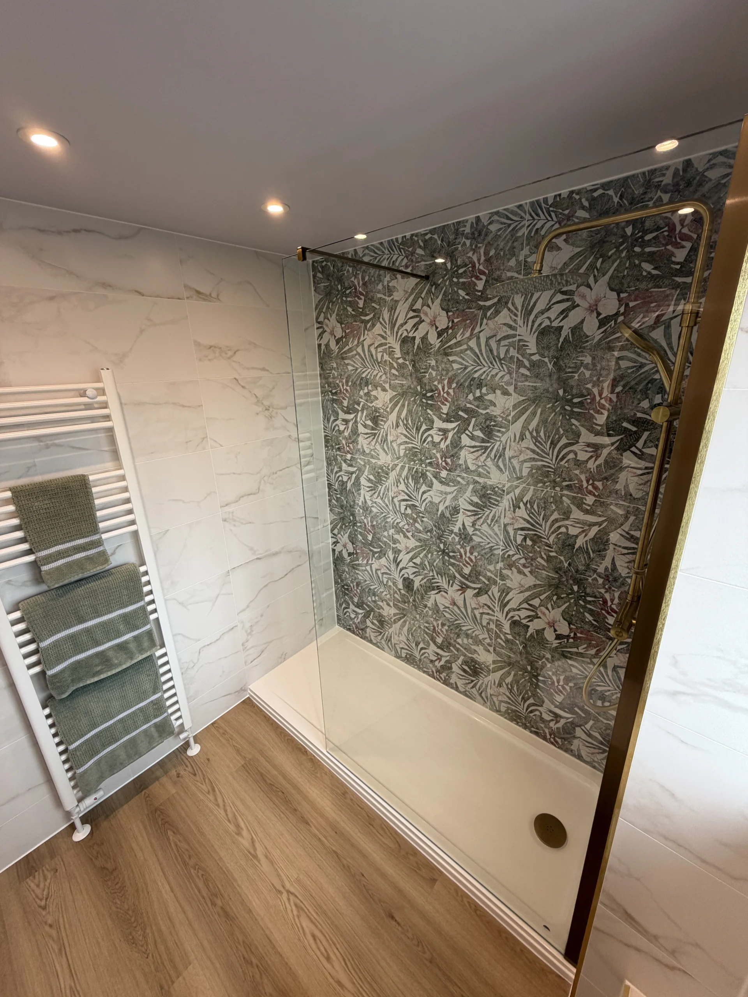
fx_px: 403
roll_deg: +1.5
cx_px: 374
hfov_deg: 85.7
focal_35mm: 14
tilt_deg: -18.9
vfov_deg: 102.1
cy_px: 498
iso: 80
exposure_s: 1/121
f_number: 2.2
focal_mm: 2.22
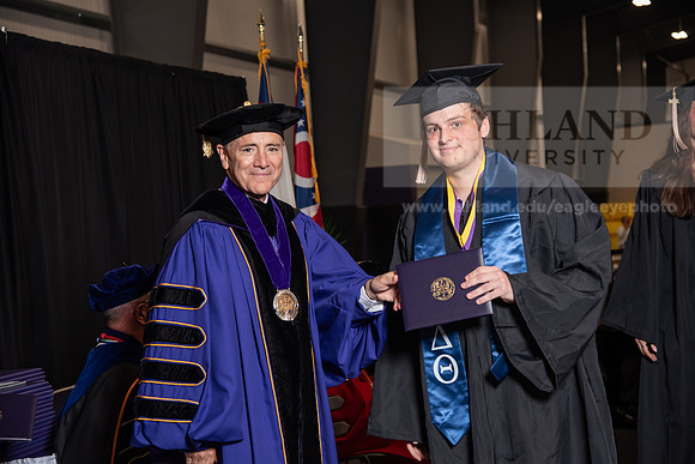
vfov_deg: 18.2
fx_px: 1448
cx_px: 348
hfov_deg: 27.0
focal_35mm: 75
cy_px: 232
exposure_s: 1/200
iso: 1000
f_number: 5
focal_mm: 75
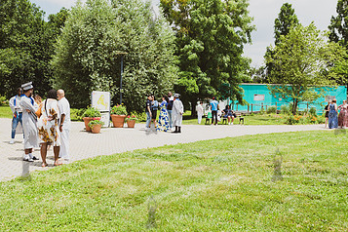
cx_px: 151
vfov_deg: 34.2
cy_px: 117
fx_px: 377
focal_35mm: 39
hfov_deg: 49.4
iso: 200
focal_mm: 24
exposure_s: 1/800
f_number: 5.6
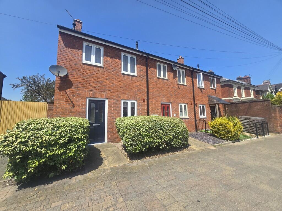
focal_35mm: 13
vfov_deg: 89.9
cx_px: 141
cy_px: 106
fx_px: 106
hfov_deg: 106.2
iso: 50
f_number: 2.2
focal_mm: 2.2
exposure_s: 1/1814
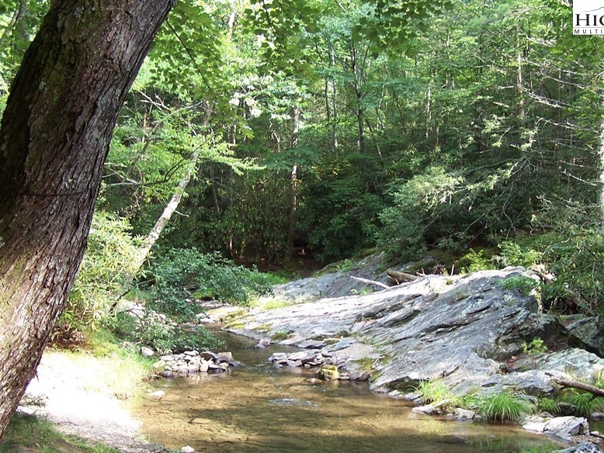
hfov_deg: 38.1
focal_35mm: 50
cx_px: 334
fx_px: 873
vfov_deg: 29.0
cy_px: 293
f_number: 2.8
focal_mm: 6.3
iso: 80
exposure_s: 1/60
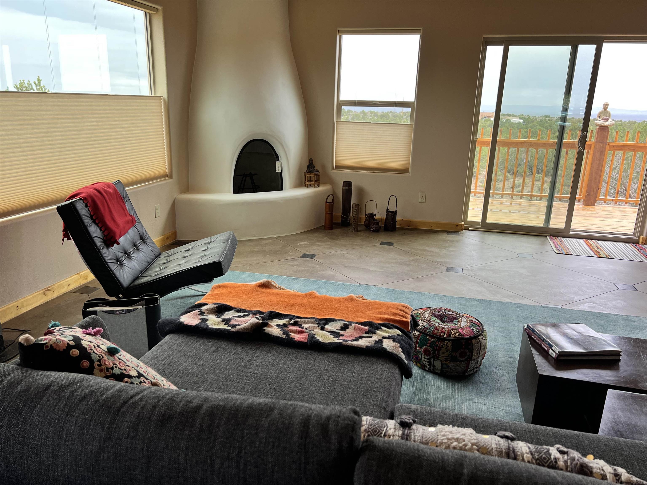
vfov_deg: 53.1
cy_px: 242
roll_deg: -2.2
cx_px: 324
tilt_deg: -16.9
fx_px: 486
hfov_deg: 67.3
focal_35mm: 26
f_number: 1.5
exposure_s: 1/121
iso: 100
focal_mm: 5.7
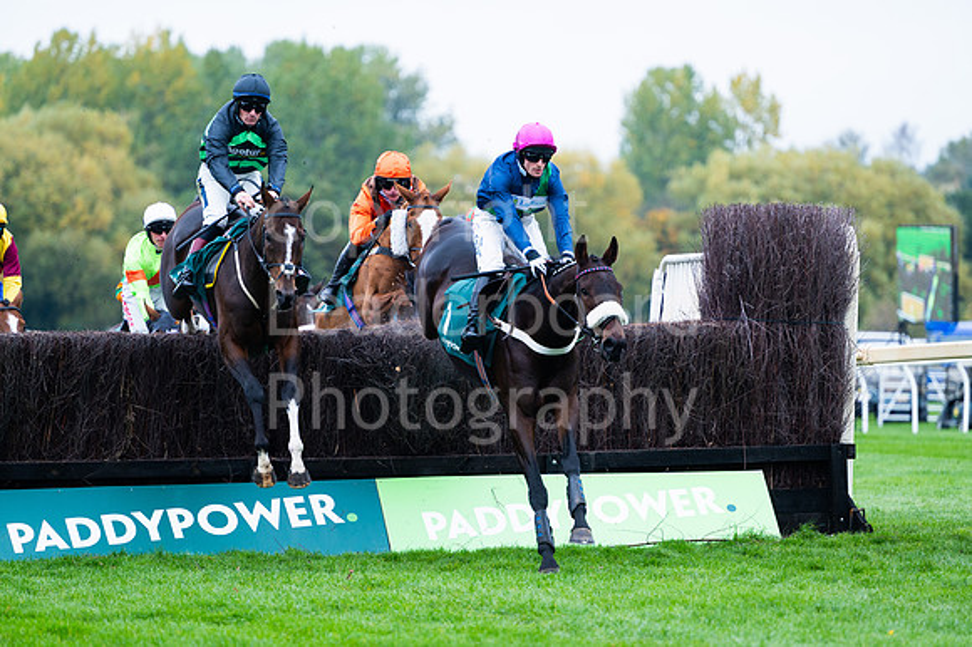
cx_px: 486
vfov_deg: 6.0
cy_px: 324
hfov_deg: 9.0
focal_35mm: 230
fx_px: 6206
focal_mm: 230
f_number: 4
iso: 800
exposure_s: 1/1000
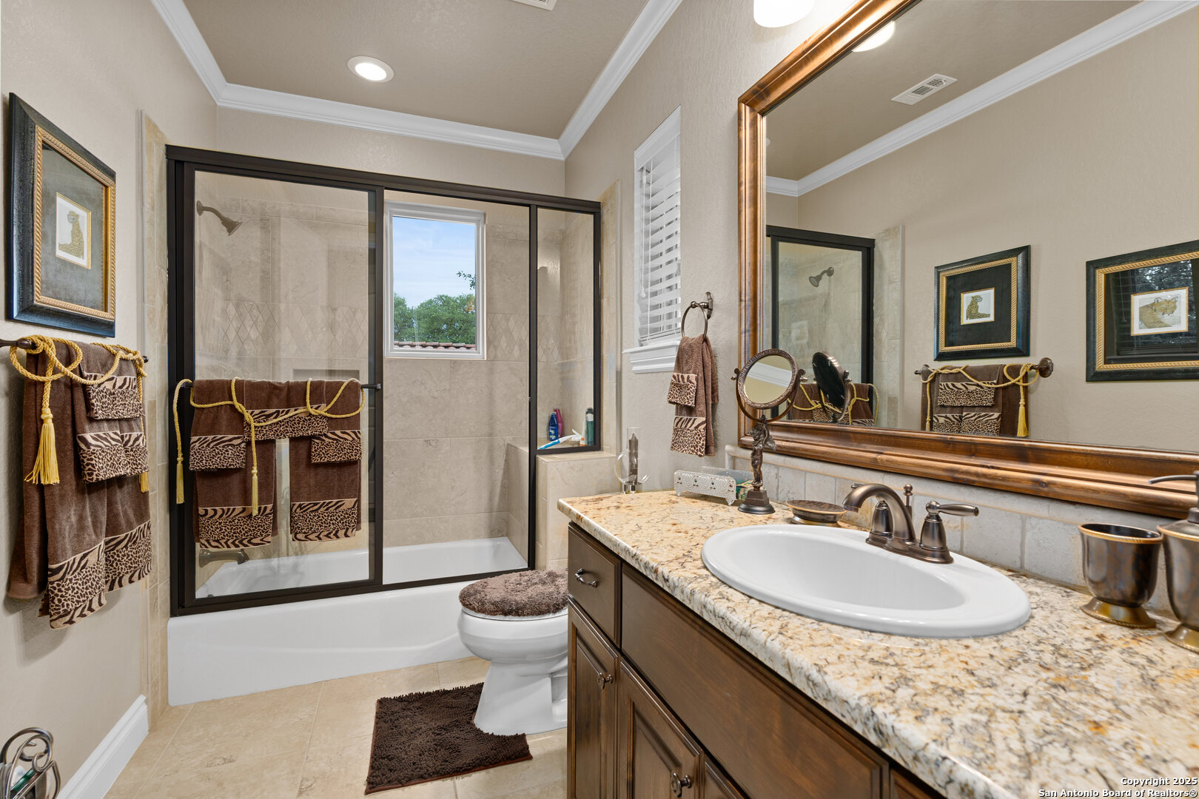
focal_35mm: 16
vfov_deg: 73.7
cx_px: 600
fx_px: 533
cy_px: 400
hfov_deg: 96.7
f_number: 7.1
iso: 320
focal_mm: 16
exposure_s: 1
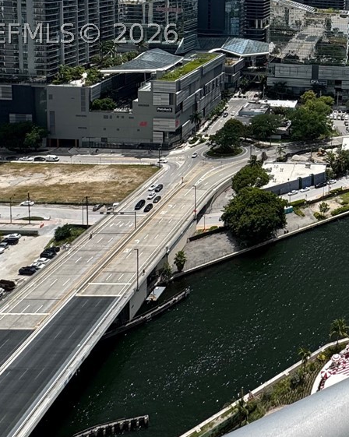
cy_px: 33
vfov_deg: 42.5
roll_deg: -4.5
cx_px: 418
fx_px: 504
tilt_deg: -7.9
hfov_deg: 31.9
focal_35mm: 39
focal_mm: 2.22
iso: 50
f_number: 2.2
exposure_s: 1/2770
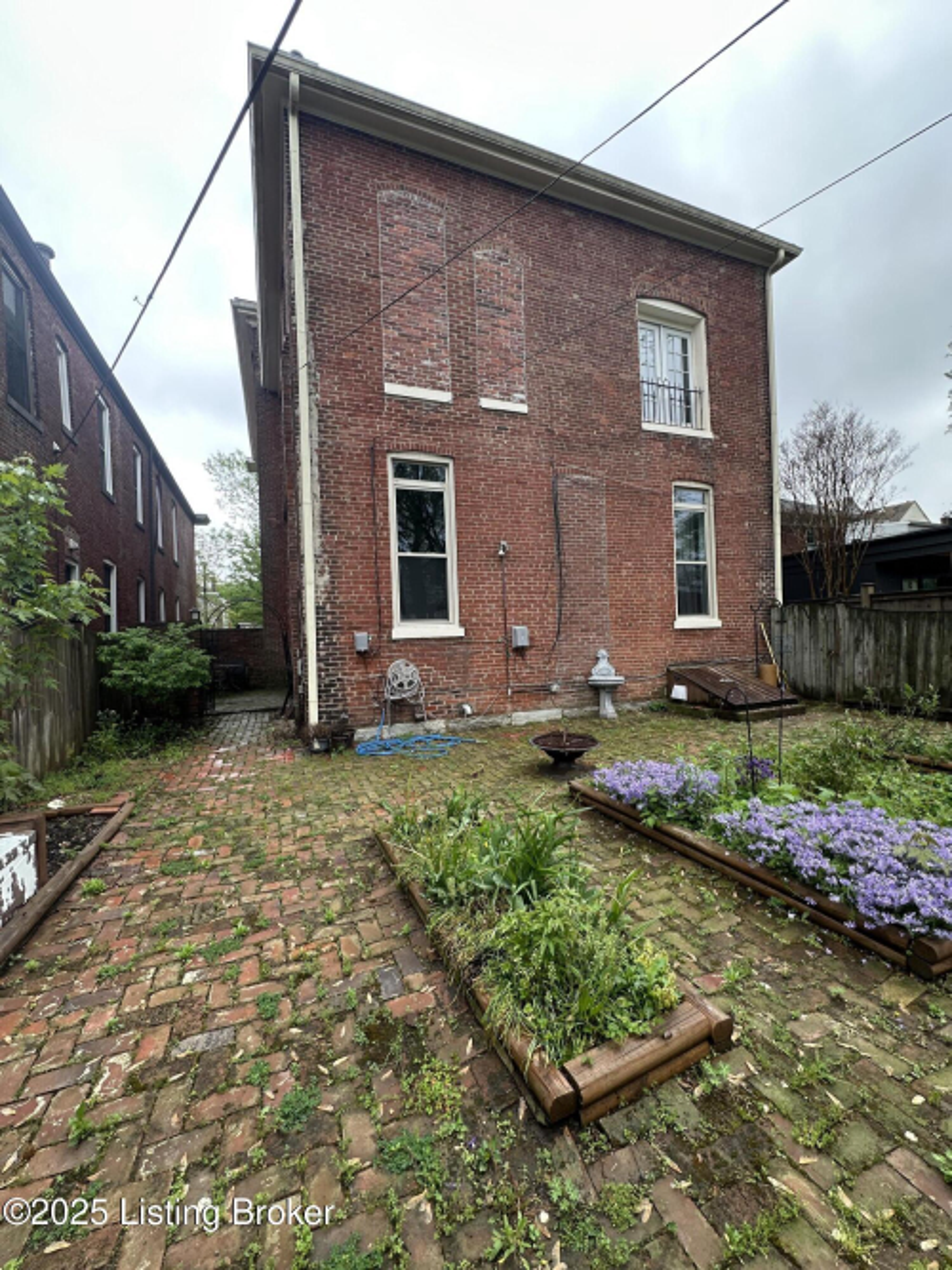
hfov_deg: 85.7
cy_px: 635
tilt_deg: -0.3
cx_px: 476
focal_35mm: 14
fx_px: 514
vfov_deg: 102.1
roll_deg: +1.2
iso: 40
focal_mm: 2.22
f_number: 2.2
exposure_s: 1/404
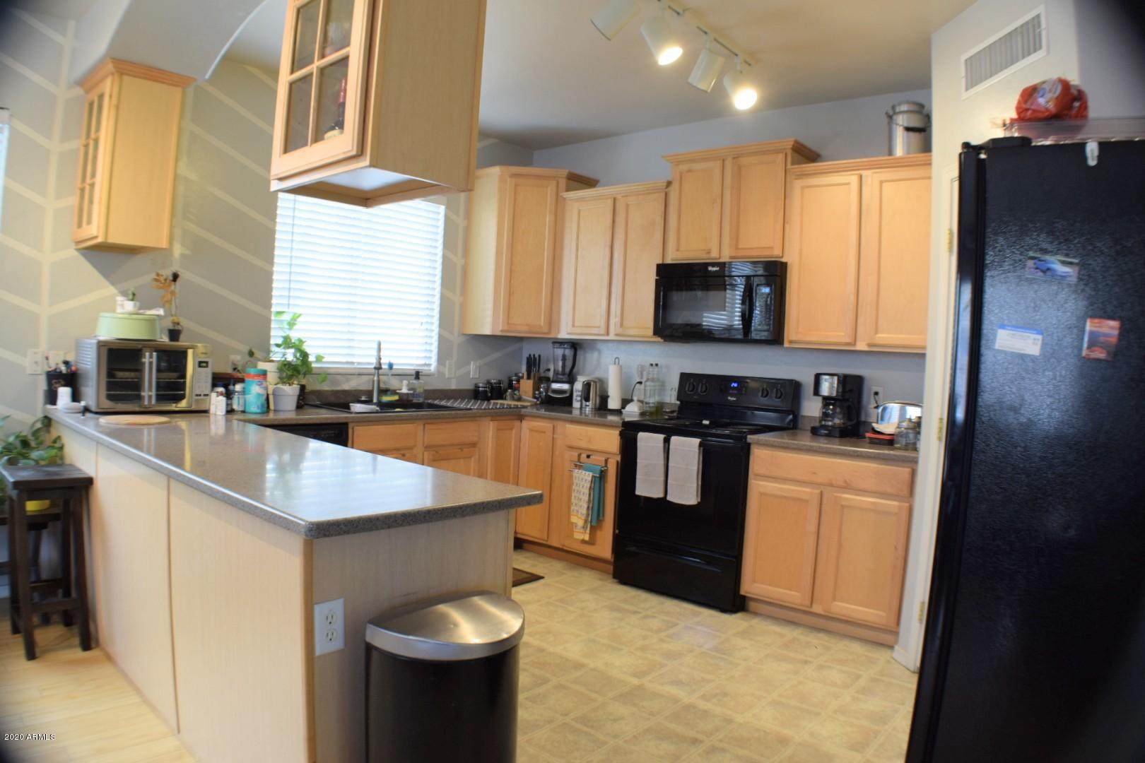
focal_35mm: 30
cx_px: 572
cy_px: 382
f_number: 8
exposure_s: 1/8
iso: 250
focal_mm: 20
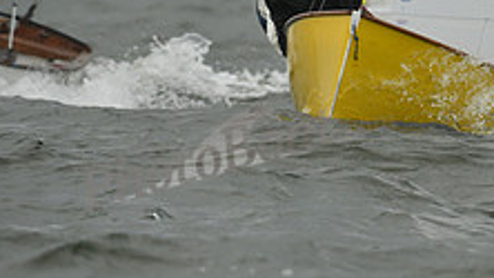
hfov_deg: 2.3
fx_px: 12552
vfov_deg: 1.3
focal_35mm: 958
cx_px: 512
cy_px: 6
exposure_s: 1/800
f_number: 5.6
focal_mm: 350
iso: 400
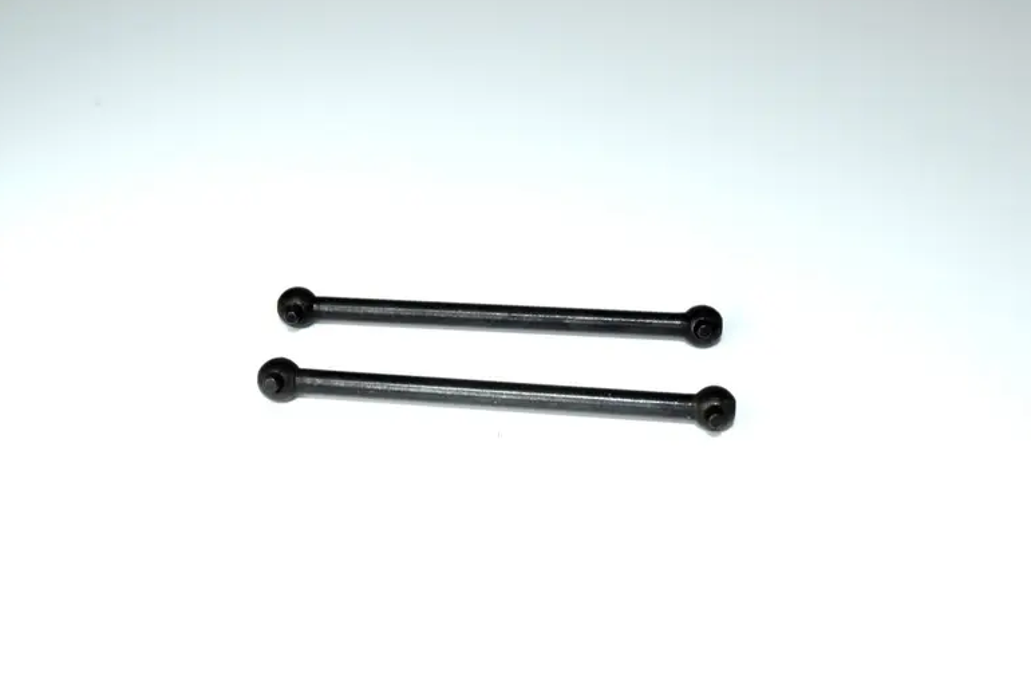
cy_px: 348
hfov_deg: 37.5
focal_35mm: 53
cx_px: 518
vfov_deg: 25.5
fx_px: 1518
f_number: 9
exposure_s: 1/80
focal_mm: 34
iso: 100
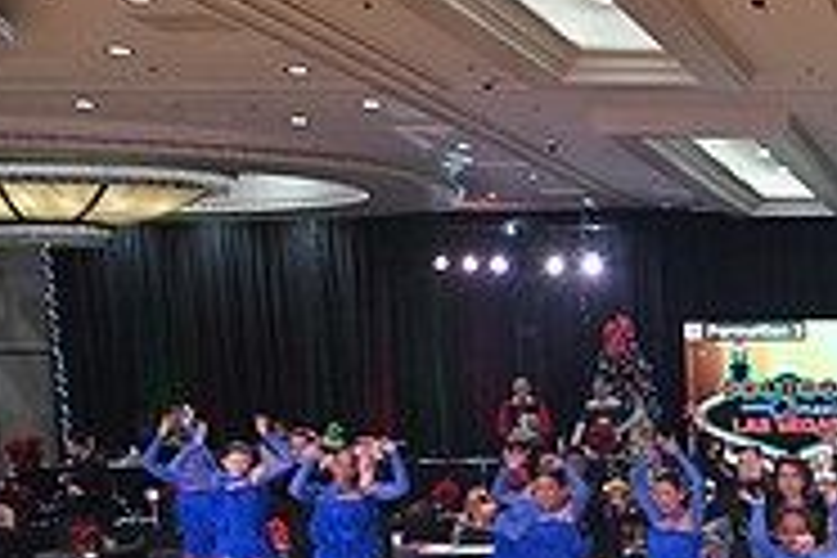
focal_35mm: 75
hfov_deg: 22.5
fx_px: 1744
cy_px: 704
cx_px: 1233
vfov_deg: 17.2
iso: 3200
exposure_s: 1/400
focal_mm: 24
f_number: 5.6
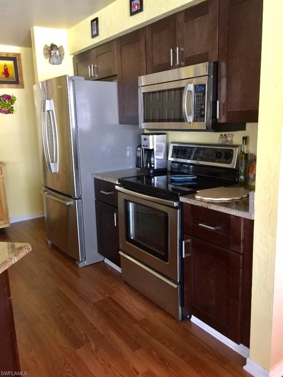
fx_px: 316
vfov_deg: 61.7
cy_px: 188
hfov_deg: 48.2
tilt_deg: -11.7
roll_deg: +2.4
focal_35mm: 29
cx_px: 142
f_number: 2.2
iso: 100
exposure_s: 1/8
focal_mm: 4.15
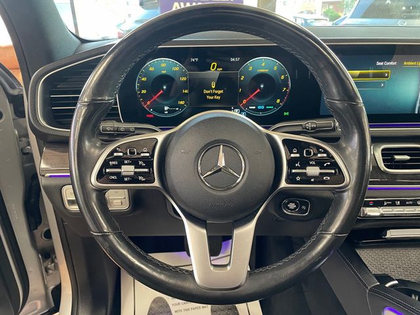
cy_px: 158
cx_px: 210
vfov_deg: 53.1
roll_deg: +0.7
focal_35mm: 26
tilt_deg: -23.1
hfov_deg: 67.3
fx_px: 315
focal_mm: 4.2
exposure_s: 1/60
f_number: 1.6
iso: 320
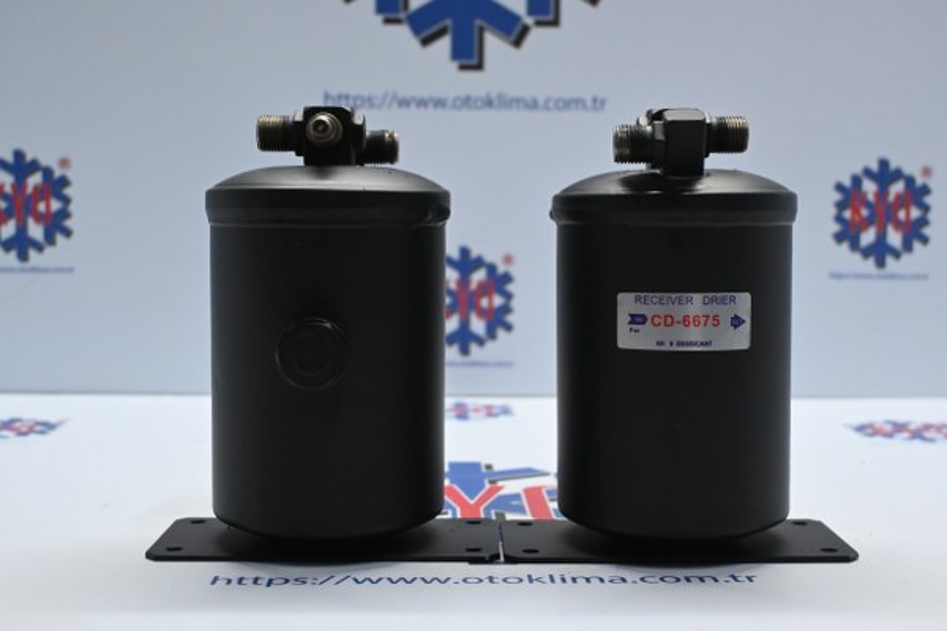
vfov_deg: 26.5
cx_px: 474
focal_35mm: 51
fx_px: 1341
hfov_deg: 38.9
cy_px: 316
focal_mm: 34
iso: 1800
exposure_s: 1/125
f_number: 5
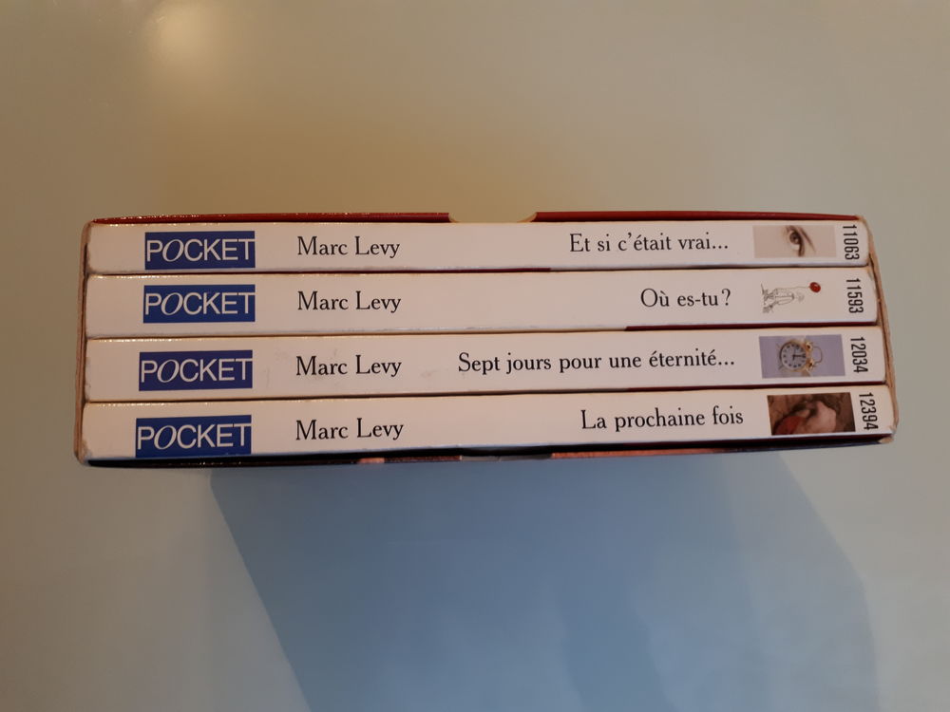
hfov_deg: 65.3
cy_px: 356
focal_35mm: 27
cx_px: 475
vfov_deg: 51.4
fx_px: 741
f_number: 1.9
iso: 160
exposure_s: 1/17
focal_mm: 3.6
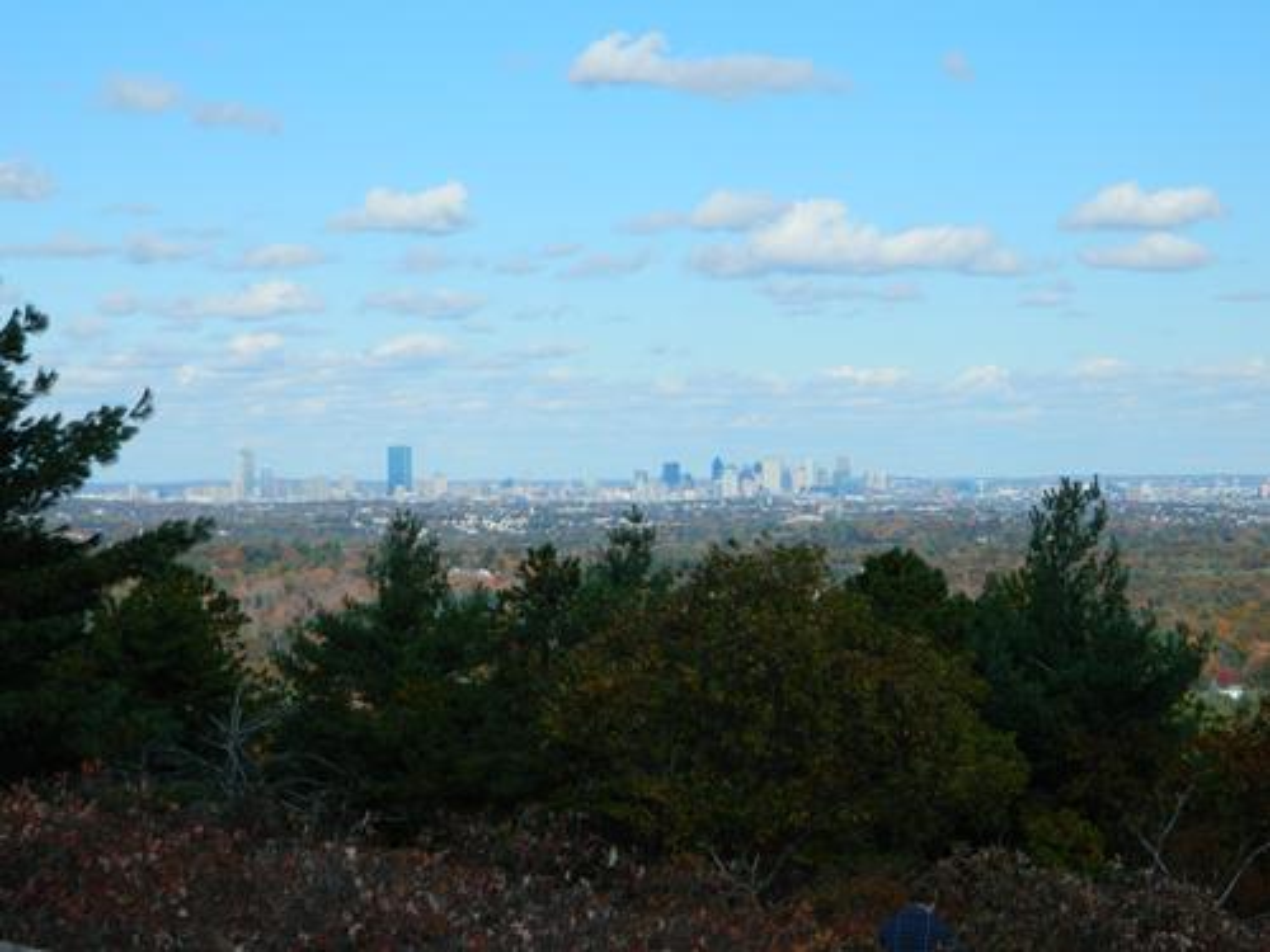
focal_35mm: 103
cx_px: 635
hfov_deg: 19.1
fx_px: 3779
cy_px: 476
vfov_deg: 14.4
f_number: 4.5
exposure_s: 1/800
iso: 80
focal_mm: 18.6
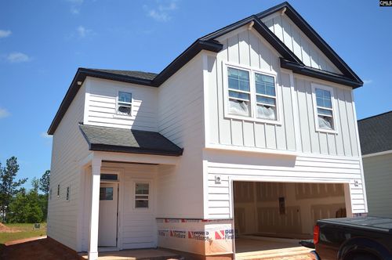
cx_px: 196
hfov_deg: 62.0
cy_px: 130
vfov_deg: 43.5
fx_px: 326
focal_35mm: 30
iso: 100
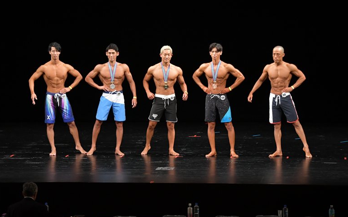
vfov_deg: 8.7
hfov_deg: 13.9
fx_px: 1432
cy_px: 104
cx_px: 173
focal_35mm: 151
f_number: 5.6
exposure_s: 1/400
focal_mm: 98
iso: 3200
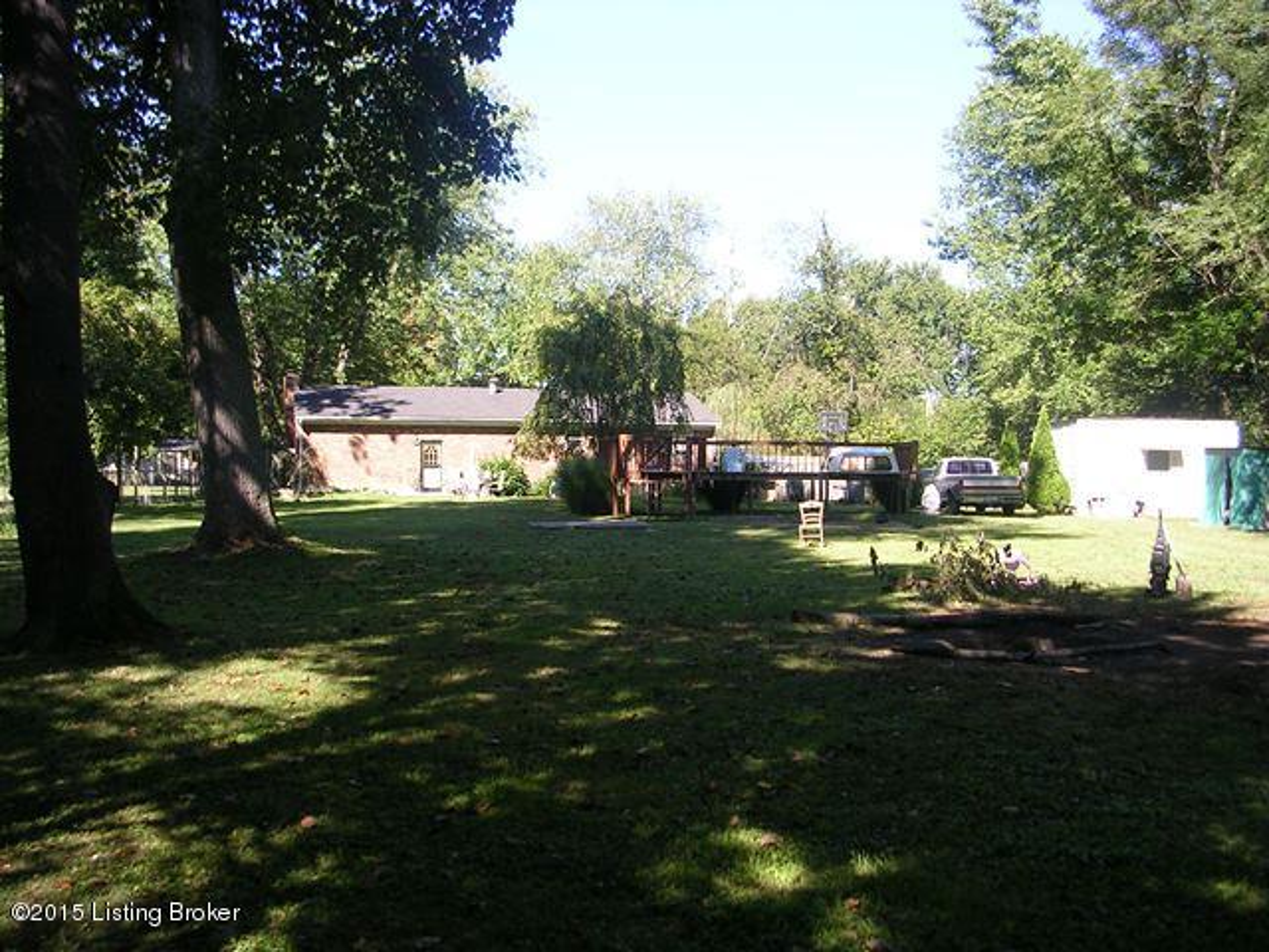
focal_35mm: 38
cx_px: 634
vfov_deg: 37.7
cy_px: 476
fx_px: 1393
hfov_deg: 49.0
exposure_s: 1/256
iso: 50
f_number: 2.8
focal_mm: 5.8
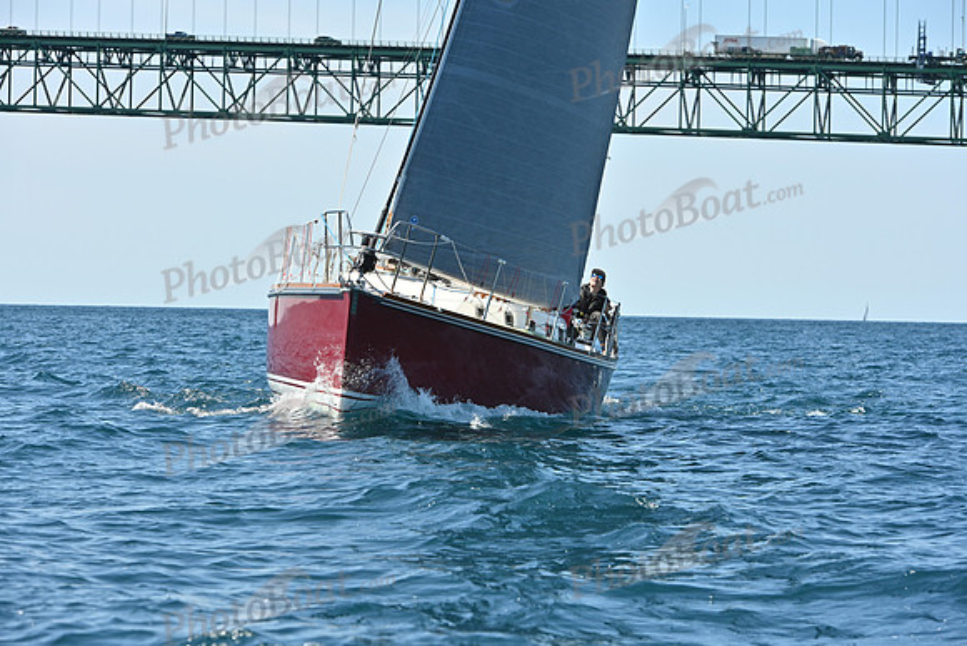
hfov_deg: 14.2
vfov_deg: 9.5
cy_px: 323
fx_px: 3896
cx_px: 484
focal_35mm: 145
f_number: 8
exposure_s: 1/1000
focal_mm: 145
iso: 320
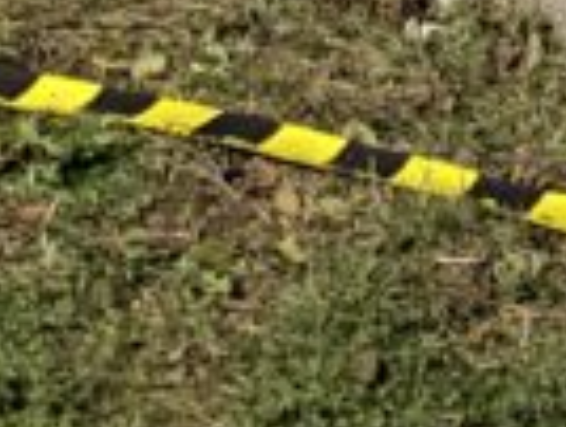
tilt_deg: -9.9
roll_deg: -2.2
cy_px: -501
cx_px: 832
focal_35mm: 145
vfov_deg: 9.4
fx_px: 2375
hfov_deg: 12.9
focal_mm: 4.25
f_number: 1.8
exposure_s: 1/8
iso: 800
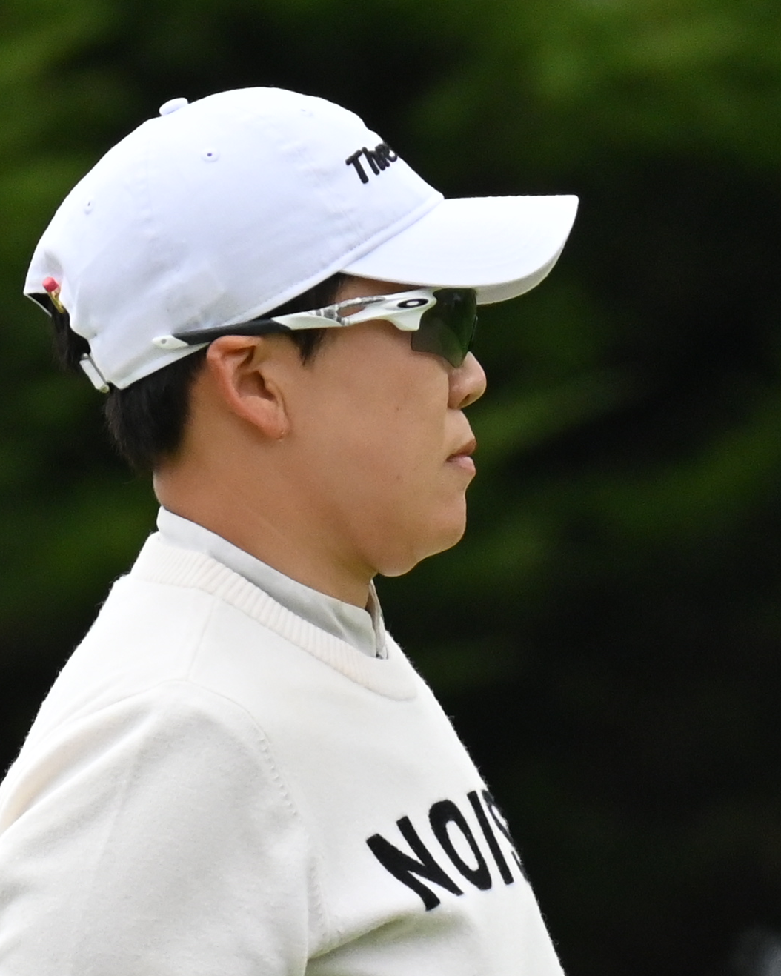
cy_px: 1078
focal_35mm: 1488
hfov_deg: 1.0
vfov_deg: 1.3
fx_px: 42983
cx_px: 324
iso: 1000
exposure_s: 1/4000
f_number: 6.3
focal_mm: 250
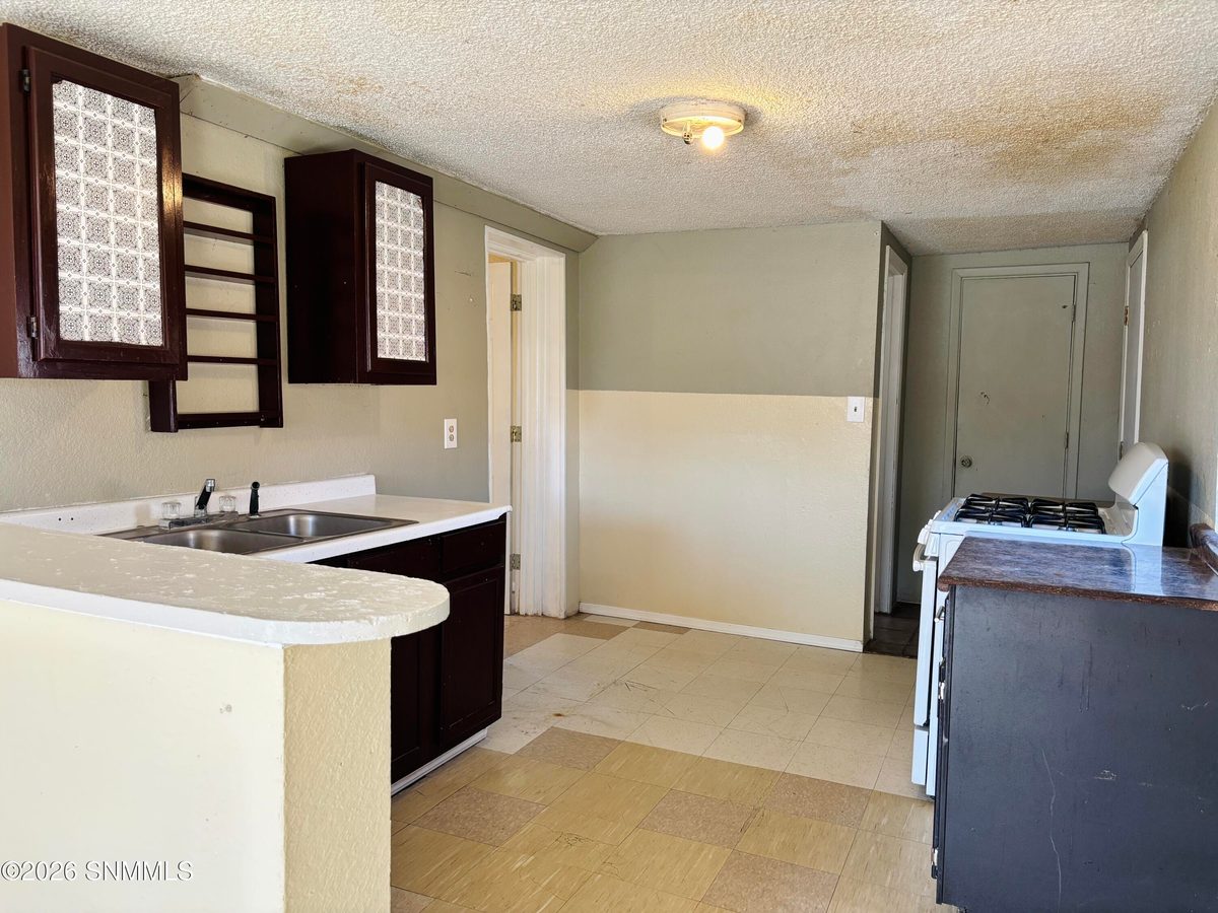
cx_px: 609
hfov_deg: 67.3
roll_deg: -0.5
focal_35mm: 26
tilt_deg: -4.2
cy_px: 456
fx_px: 915
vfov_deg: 53.1
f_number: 1.6
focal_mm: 5.96
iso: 125
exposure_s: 1/120
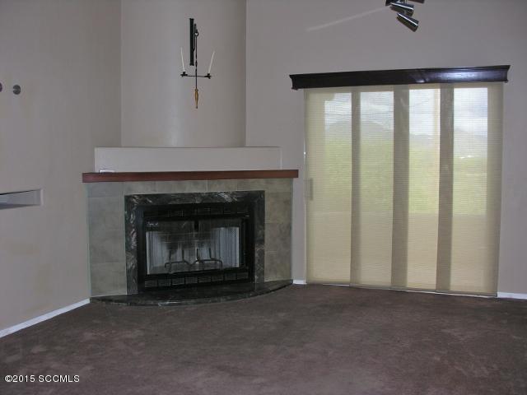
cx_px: 264
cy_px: 198
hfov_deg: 52.6
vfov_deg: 40.7
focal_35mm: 35
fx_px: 533
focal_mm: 8.9
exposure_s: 1/60.1
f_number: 2.8
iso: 73
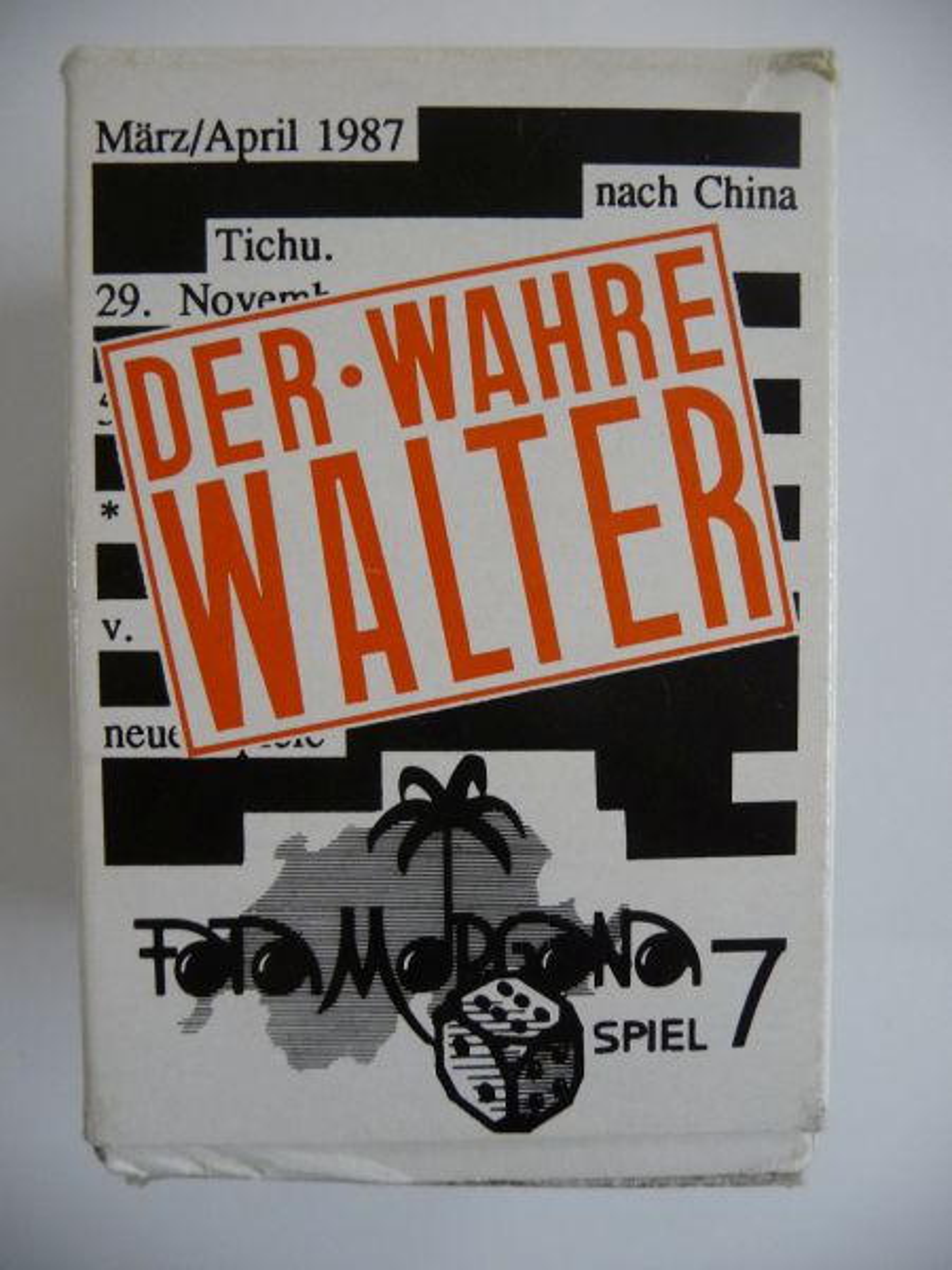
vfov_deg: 63.4
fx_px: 1027
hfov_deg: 49.7
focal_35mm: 28
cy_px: 635
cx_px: 476
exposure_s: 1/30
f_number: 3.3
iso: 320
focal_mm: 4.7
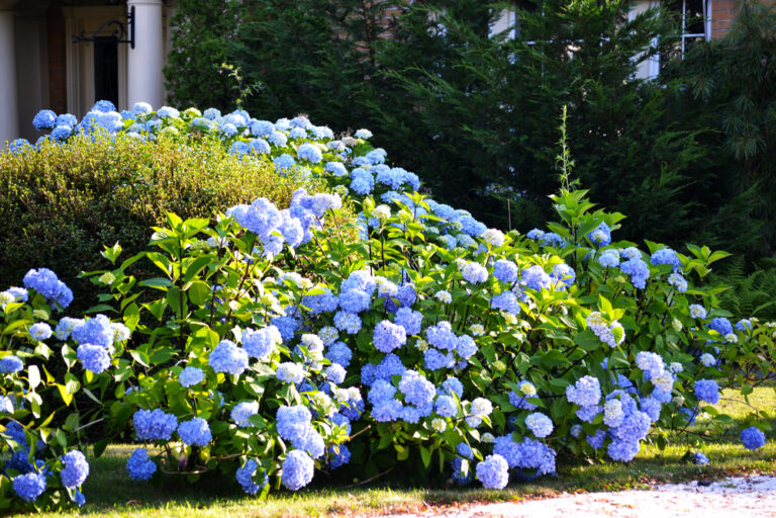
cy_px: 259
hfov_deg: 13.4
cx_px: 388
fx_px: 3298
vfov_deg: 9.0
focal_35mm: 153
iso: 400
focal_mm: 102
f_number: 4.5
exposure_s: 1/320
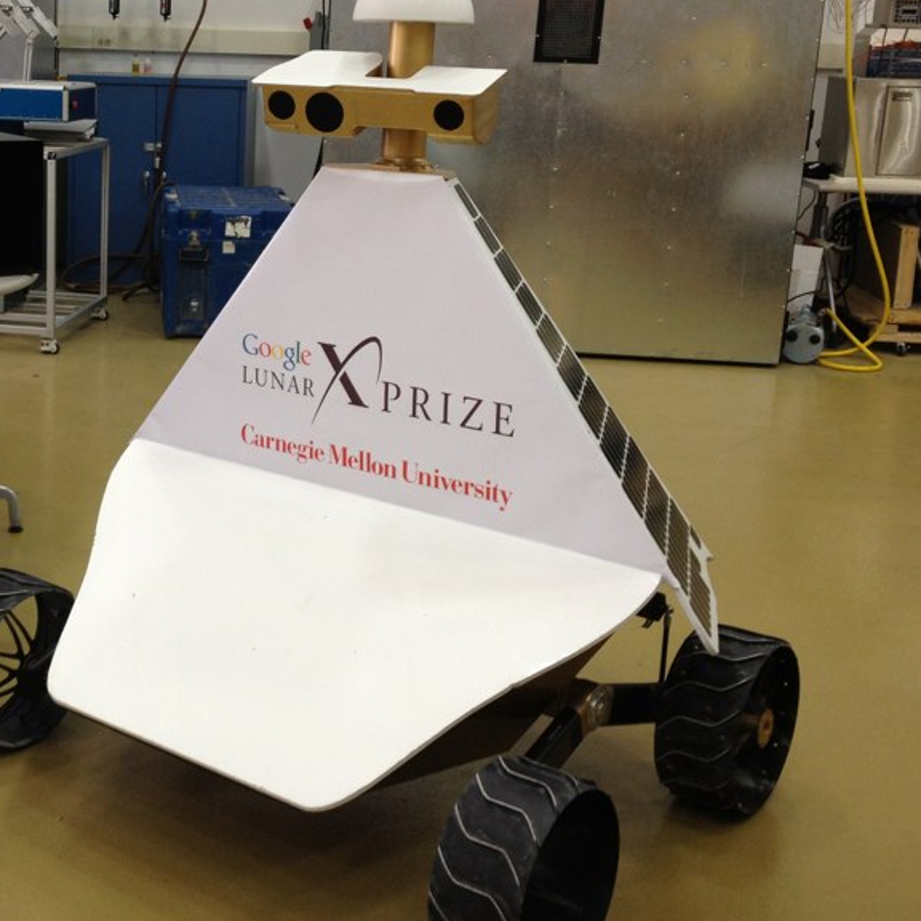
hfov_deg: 30.3
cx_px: 184
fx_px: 1656
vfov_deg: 31.0
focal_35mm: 55
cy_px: 366
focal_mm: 4.28
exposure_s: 1/24
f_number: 2.4
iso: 64
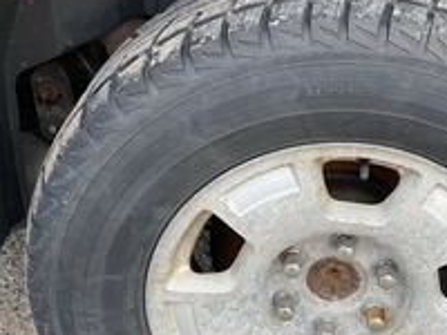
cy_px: 232
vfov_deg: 25.1
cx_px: 337
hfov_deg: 32.6
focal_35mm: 58
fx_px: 749
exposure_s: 1/175
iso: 25
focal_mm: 3
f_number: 1.8
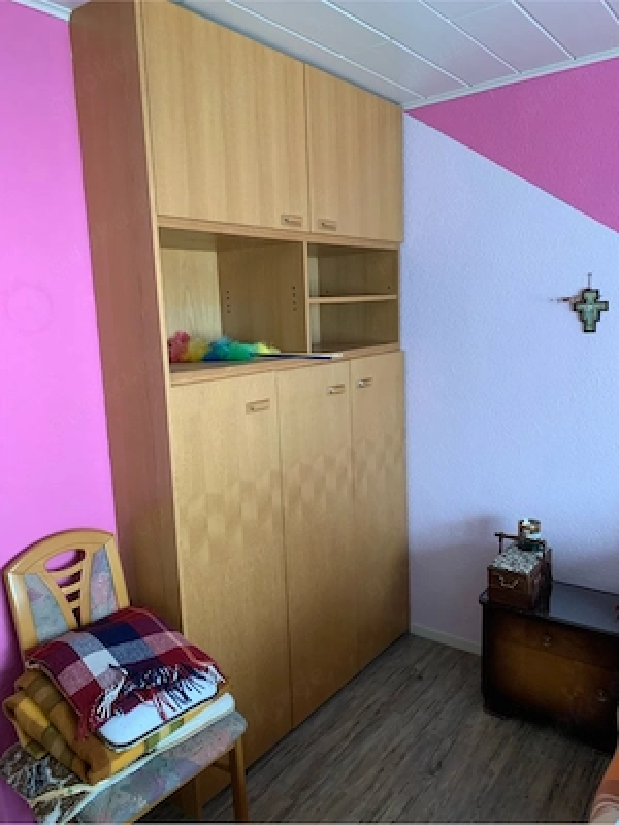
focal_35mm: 26
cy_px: 412
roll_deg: +2.9
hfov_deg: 53.1
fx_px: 620
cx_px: 310
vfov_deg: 67.3
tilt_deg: -8.8
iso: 320
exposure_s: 1/60
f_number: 1.8
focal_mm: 4.25
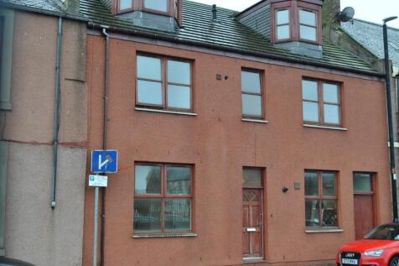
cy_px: 133
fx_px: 532
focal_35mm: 48
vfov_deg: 28.1
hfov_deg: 41.1
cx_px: 200
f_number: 5
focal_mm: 32
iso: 200
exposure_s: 1/100
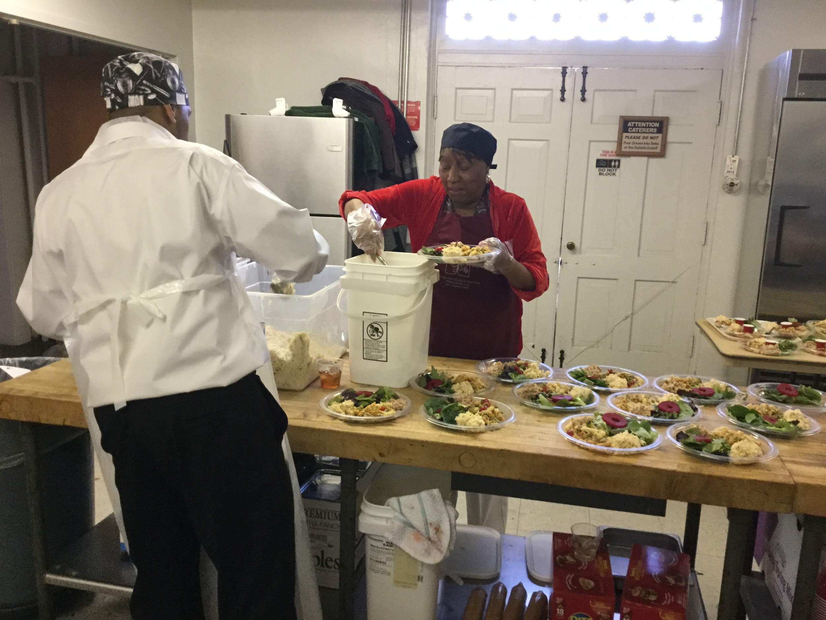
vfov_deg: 45.4
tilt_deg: -12.0
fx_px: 740
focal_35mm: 31
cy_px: 310
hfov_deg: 58.4
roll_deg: -1.2
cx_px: 413
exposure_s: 1/30
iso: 200
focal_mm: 3.3
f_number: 2.4
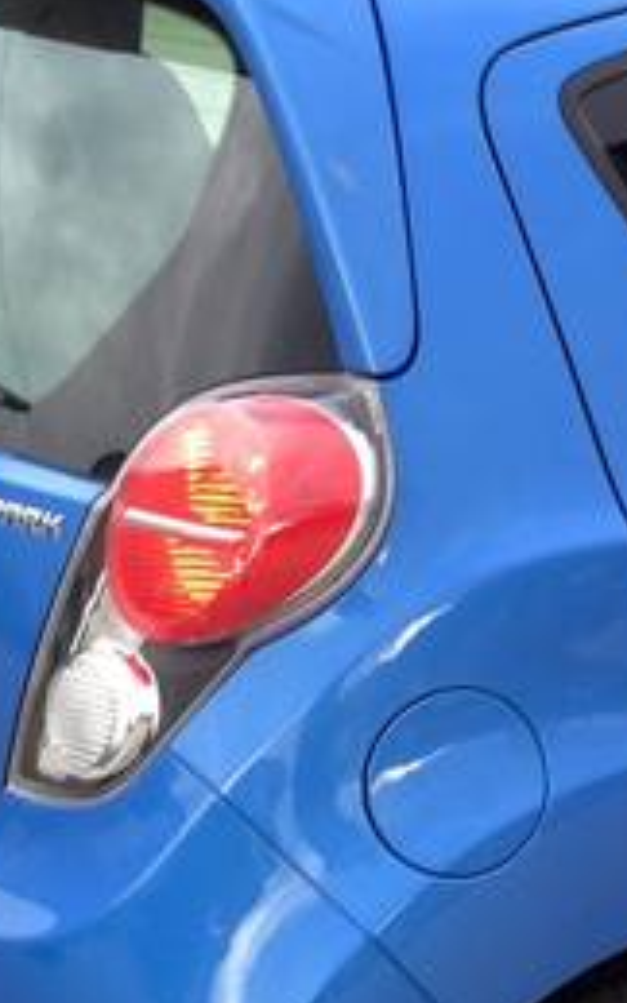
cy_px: 651
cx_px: 747
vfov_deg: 27.0
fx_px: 2077
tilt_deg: -21.1
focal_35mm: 76
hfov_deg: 16.5
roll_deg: -5.2
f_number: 2.2
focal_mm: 4.15
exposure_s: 1/60
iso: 32
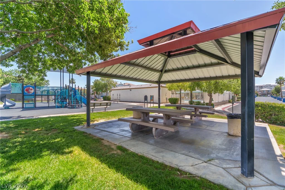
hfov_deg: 96.7
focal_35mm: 16
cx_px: 142
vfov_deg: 73.8
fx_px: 127
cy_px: 95
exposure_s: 1/1000
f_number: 2.8
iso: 50
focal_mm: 16
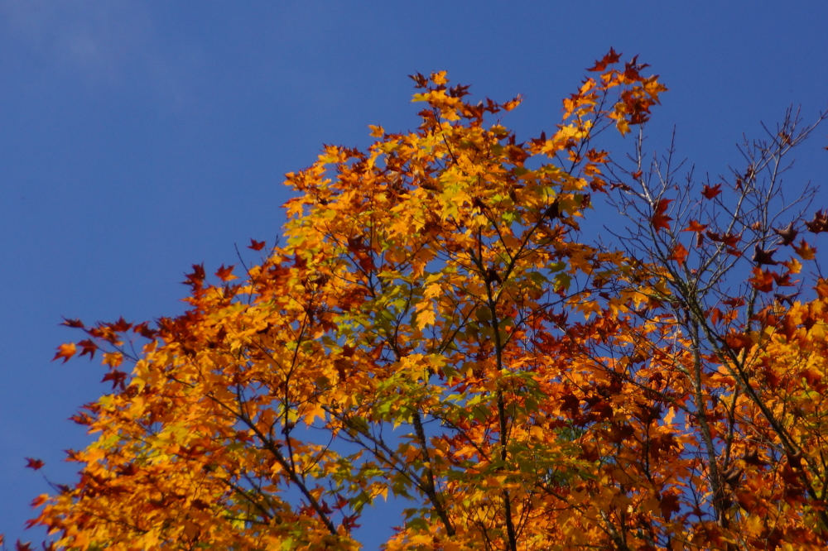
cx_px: 414
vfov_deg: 6.5
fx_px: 4828
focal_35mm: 210
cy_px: 276
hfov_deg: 9.8
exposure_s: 1/250
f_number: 5.6
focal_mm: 140
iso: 125
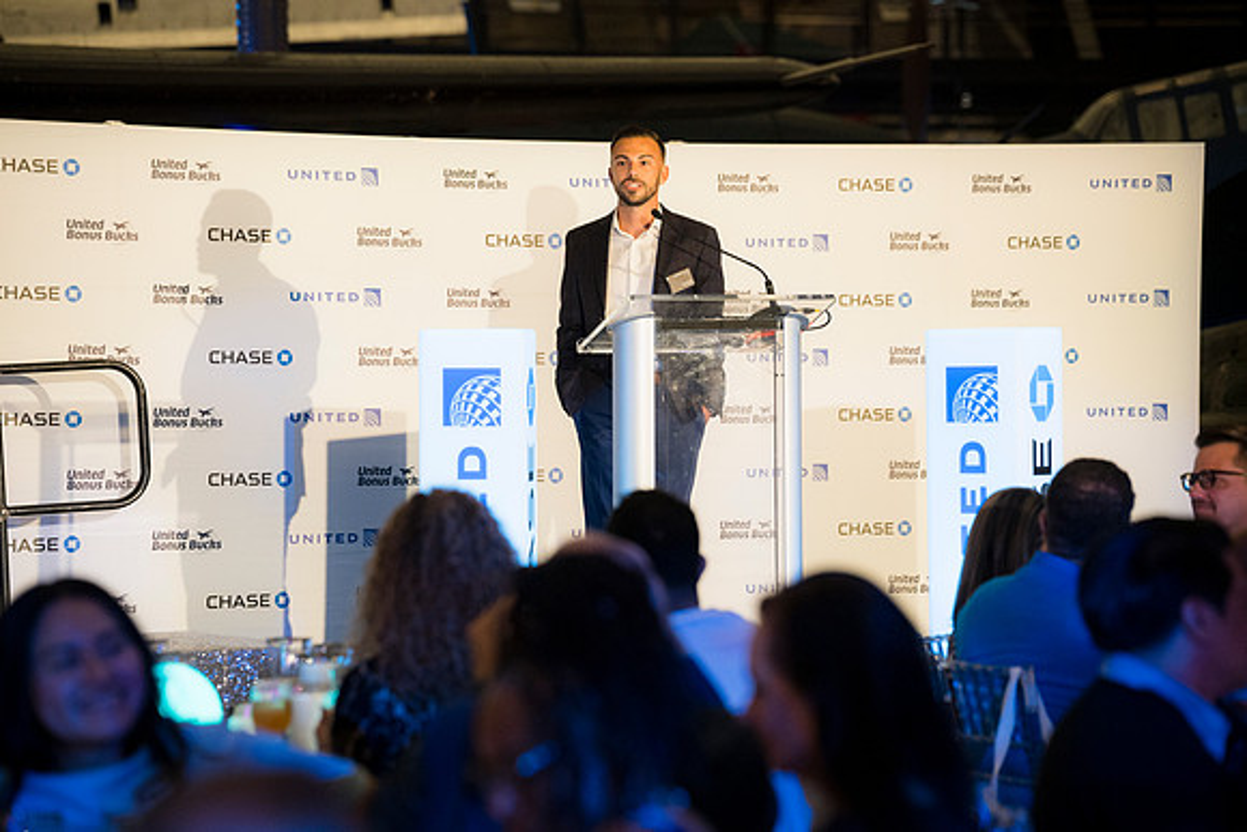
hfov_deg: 13.7
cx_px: 624
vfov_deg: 9.2
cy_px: 416
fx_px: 5197
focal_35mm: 150
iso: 2200
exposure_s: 1/125
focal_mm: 150
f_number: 4
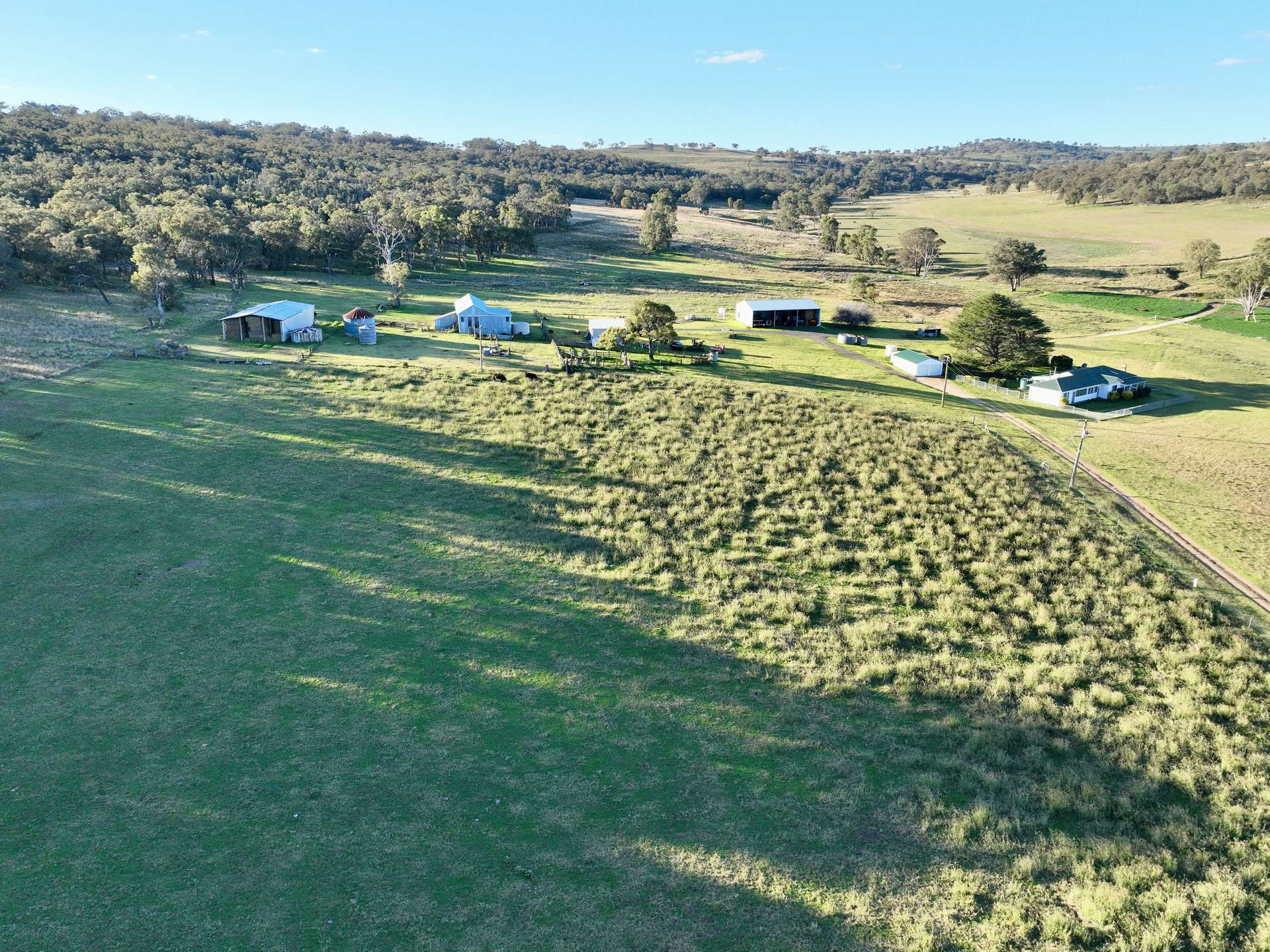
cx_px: 635
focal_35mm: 24
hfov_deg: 71.6
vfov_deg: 56.8
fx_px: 880
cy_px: 476
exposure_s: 1/1000
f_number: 2.8
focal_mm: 12.29
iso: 400
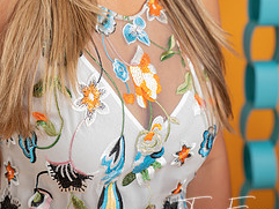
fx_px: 855
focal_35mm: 106
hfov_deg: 18.5
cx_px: 130
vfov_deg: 13.8
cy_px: -5
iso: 80
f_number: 2.8
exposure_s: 1/250
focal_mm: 59
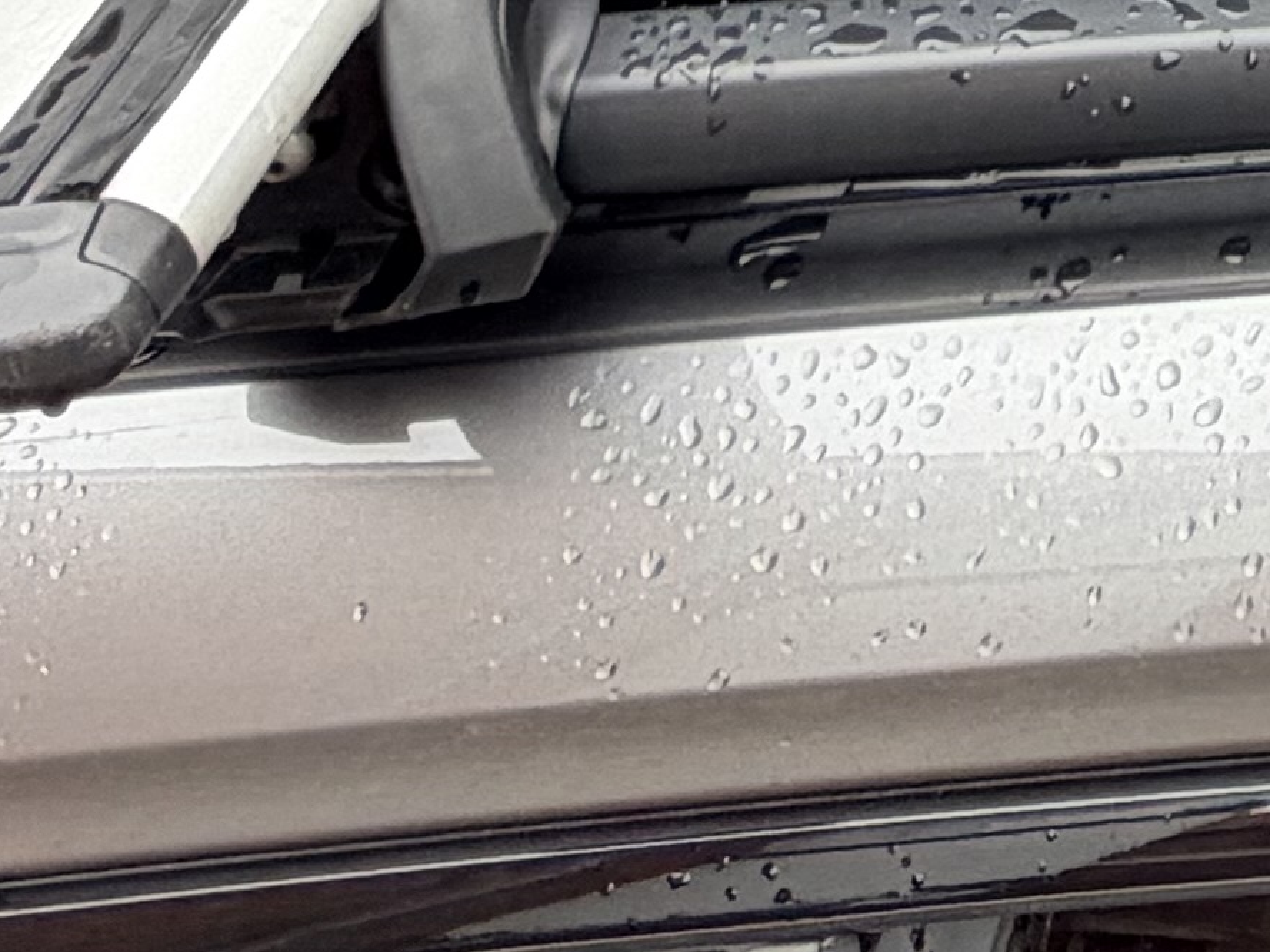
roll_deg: -1.9
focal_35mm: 90
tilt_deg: -14.1
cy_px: -1284
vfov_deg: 12.9
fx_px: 3301
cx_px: 2014
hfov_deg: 18.7
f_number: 2.2
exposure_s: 1/148
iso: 40
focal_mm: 2.22
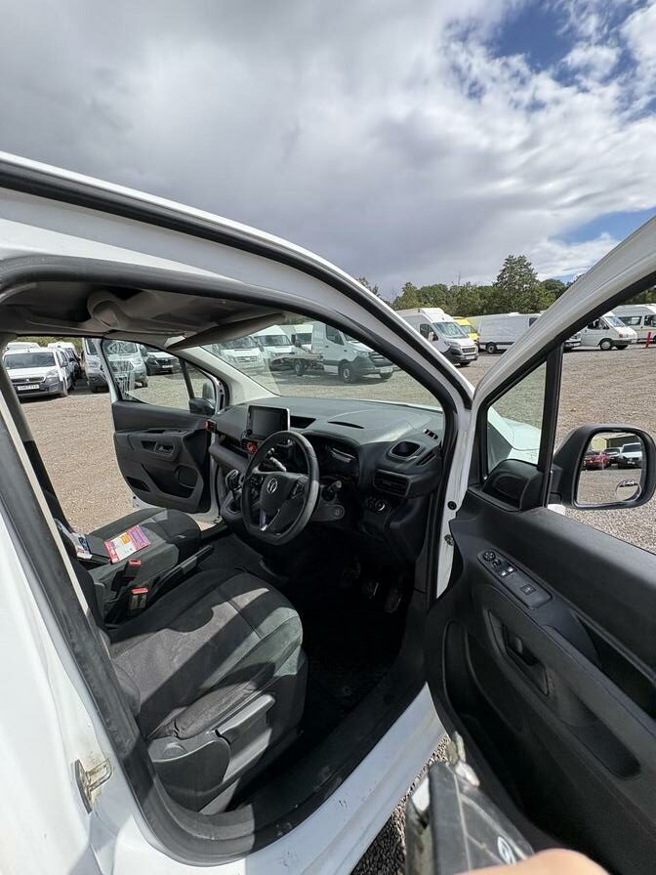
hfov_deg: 85.7
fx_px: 354
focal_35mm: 14
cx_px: 328
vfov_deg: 102.1
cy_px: 438
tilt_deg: -12.8
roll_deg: +0.0
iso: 64
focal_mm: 2.22
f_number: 2.2
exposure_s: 1/899
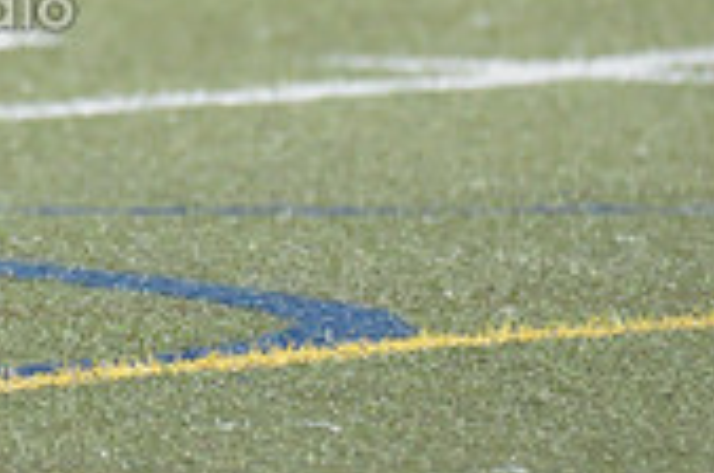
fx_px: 27476
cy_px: -146
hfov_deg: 1.5
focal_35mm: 1388
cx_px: -380
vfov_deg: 1.0
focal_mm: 270
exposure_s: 1/5000
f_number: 4
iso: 1600
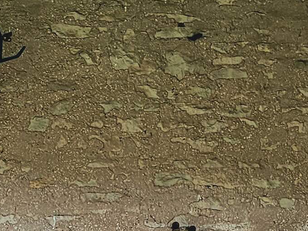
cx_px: -56
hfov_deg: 14.1
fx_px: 1210
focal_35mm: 136
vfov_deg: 9.9
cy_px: 507
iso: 64
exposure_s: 1/180
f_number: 1.7
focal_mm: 6.3
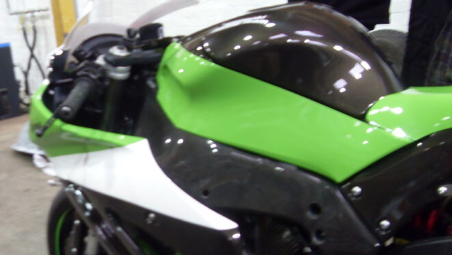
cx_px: 208
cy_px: 202
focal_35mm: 46
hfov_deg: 44.5
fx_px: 551
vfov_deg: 25.5
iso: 200
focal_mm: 6.3
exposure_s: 1/15
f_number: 2.8
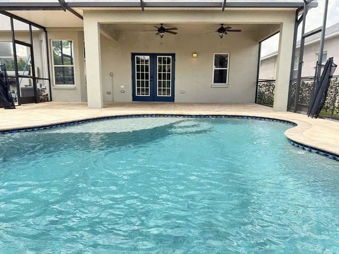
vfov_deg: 56.8
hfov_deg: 71.6
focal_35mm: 24
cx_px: 170
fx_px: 235
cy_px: 127
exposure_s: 1/1585
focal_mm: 6.76
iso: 400
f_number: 1.78
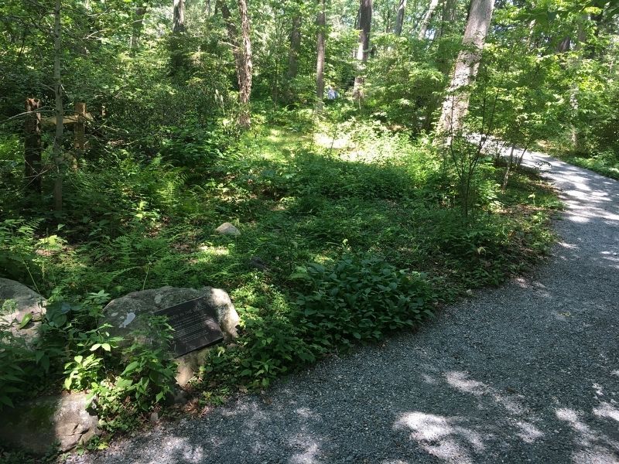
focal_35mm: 29
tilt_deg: -12.0
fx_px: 519
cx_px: 310
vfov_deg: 48.2
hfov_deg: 61.7
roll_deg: -6.4
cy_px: 232
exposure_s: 1/40
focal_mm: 4.15
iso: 25
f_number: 2.2
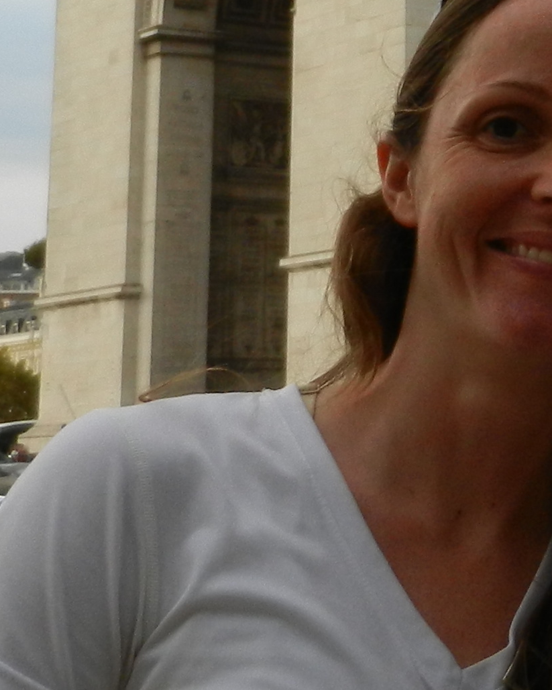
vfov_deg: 16.8
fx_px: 2247
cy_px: -97
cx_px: 830
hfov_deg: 13.2
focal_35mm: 110
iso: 160
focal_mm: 5.1
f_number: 3.6
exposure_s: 1/500
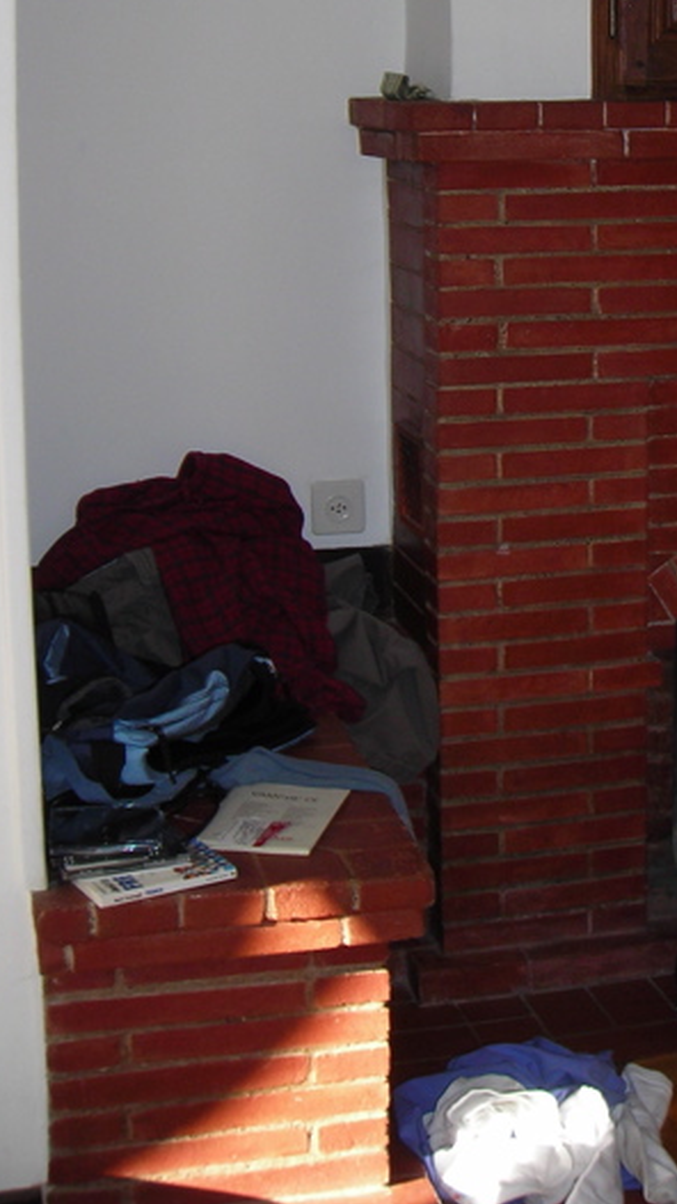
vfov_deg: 31.1
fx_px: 2138
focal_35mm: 67
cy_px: 355
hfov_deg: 17.5
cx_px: 699
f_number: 3.2
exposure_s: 1/60.1
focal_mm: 6.3
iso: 56
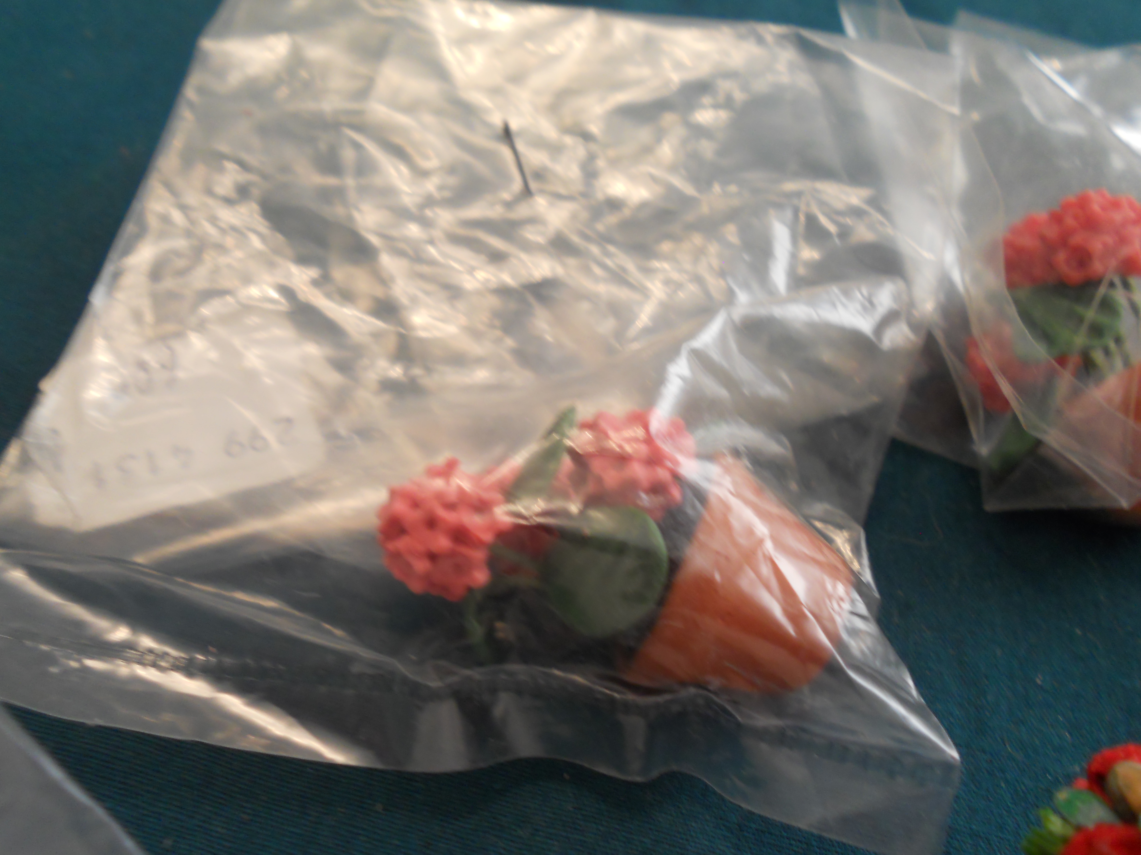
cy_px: 428
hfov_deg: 56.8
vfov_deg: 44.2
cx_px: 570
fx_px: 1055
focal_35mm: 32
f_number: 3.5
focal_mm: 5.8
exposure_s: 1/30
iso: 200
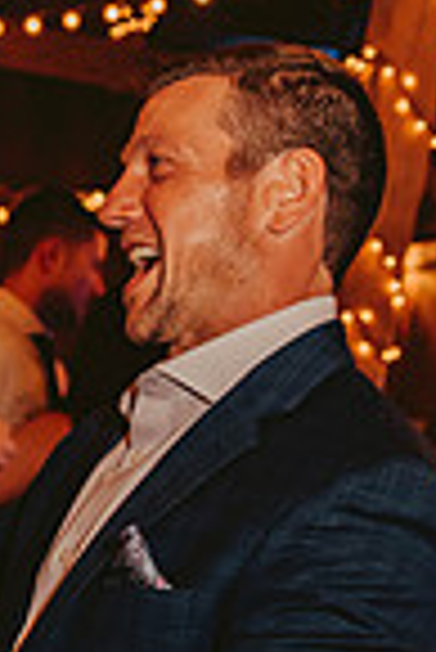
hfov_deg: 15.5
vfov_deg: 23.3
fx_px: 1577
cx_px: 13
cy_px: 427
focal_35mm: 87
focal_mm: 28
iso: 1250
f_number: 2.8
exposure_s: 1/125
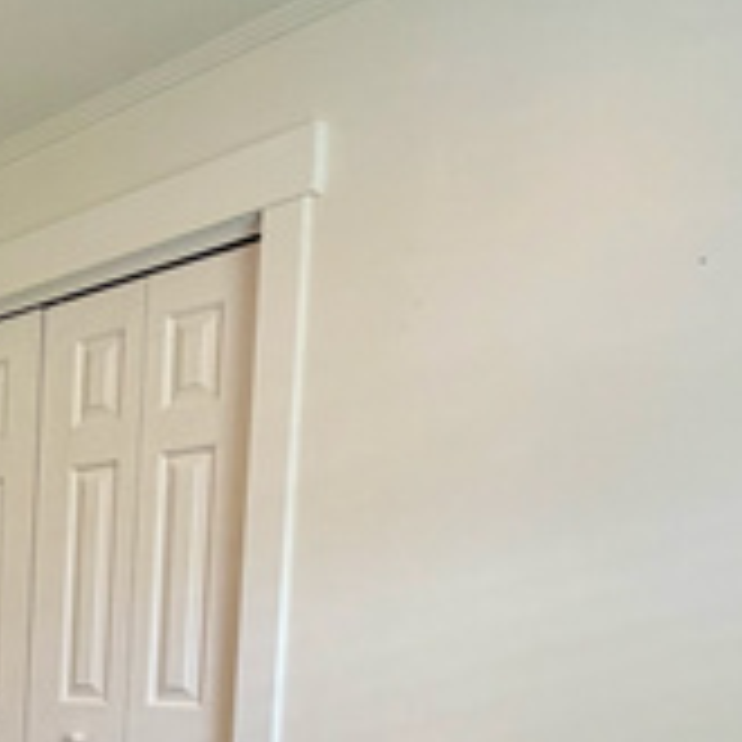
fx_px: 1164
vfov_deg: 32.5
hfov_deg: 25.7
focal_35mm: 48
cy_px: 746
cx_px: -391
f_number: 2.2
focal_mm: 2.22
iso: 200
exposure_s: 1/120
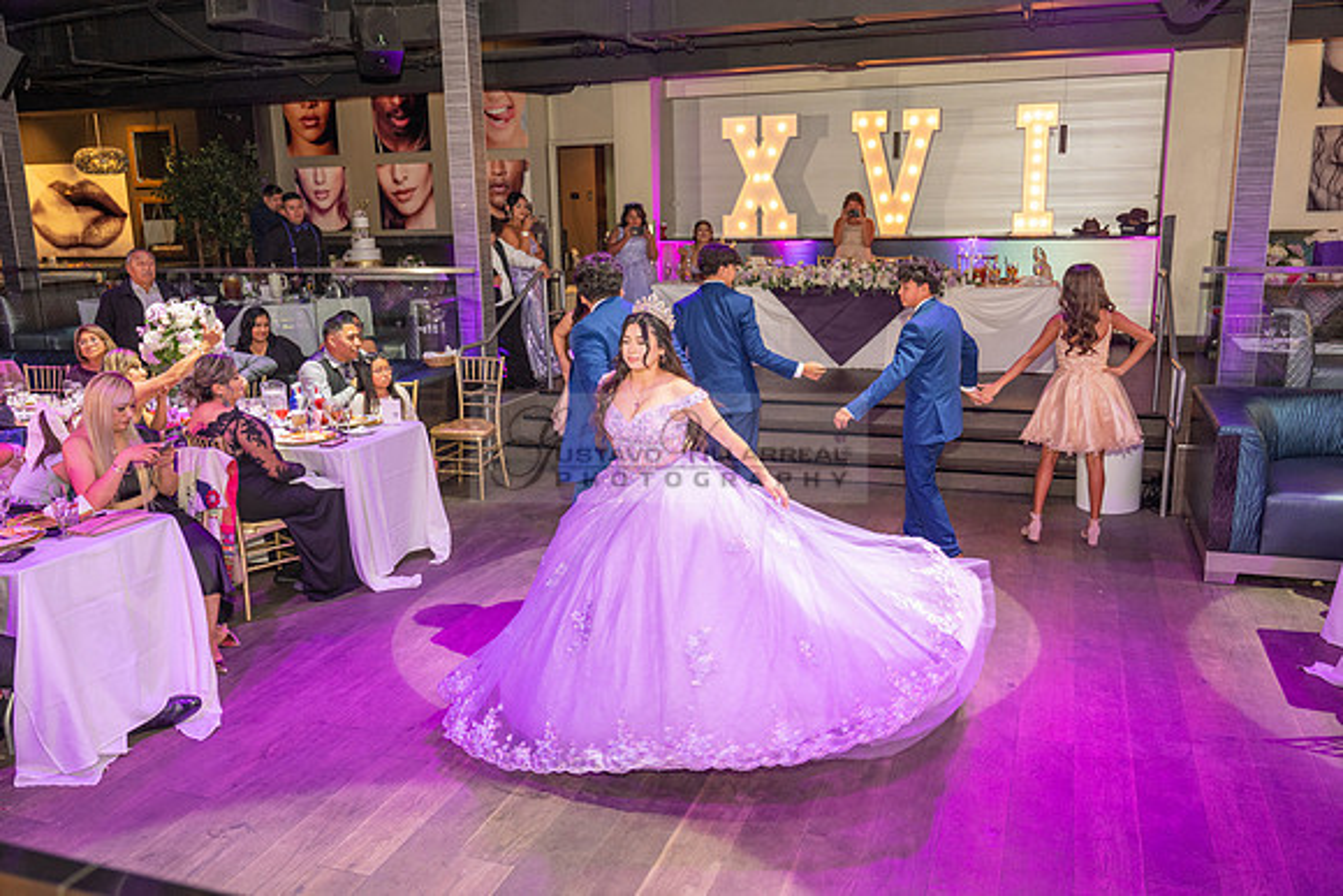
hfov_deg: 61.9
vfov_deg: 43.6
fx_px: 1119
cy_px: 448
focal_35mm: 30
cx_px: 672
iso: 1000
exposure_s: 1/125
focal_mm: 30
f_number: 3.5
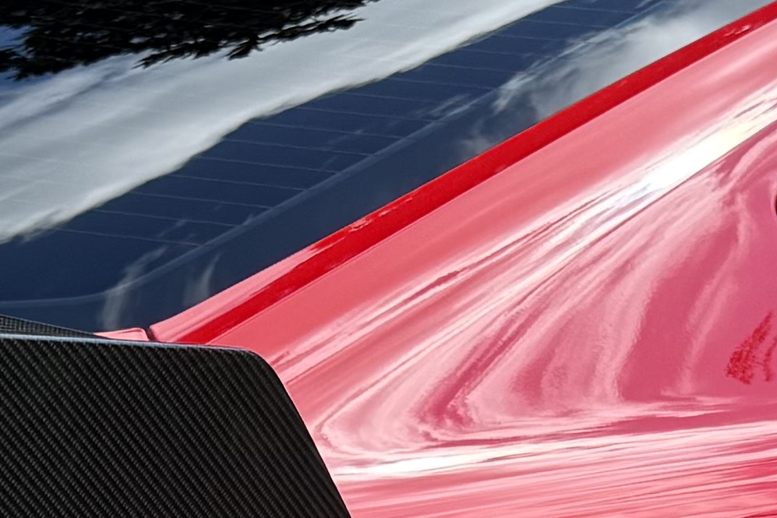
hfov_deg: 14.3
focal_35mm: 143
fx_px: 3087
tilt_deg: -24.4
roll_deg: -2.5
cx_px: 374
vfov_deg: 9.0
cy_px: 1077
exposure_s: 1/1464
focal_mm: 6.76
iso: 80
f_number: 1.78
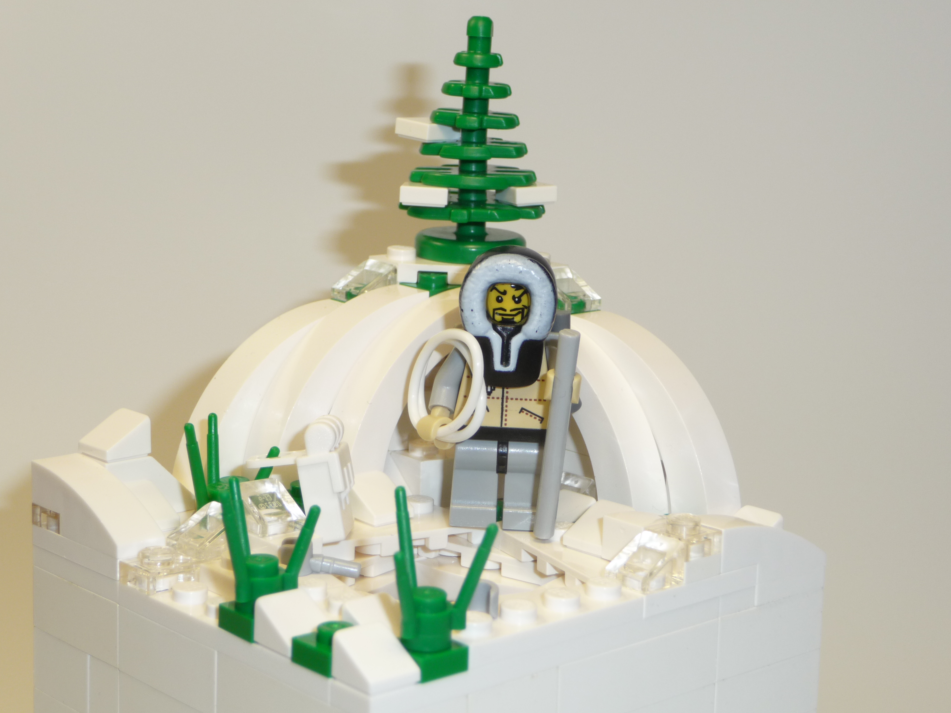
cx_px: 468
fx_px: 1923
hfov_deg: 27.8
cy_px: 364
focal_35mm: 70
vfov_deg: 21.0
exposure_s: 1/100
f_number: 4.5
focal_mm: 11.3
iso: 100
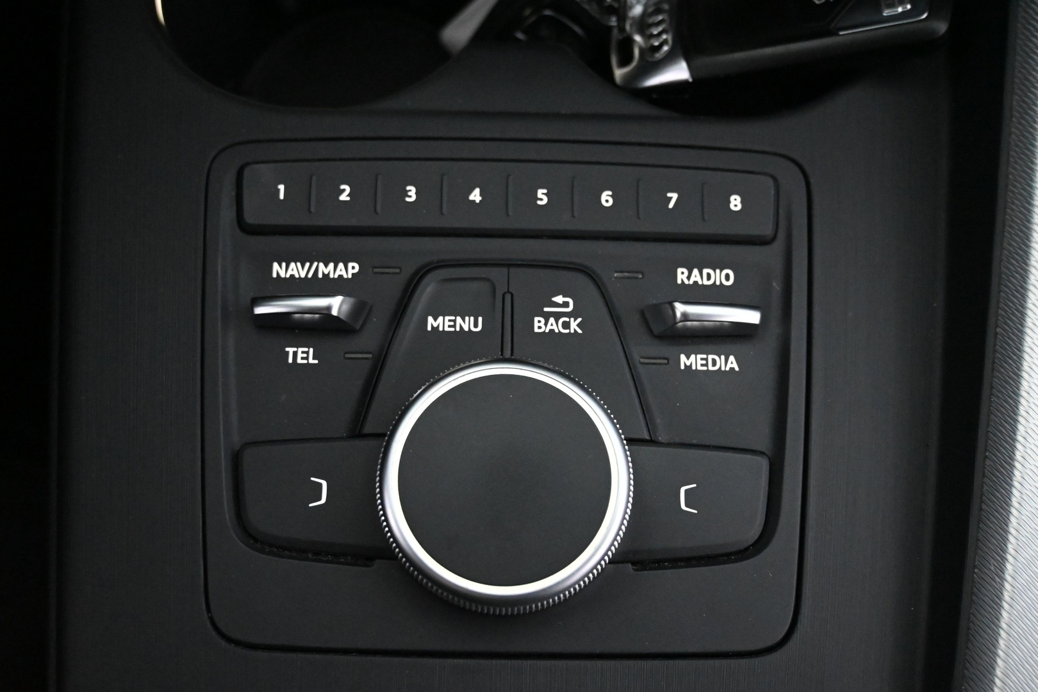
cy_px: 346
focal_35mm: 38
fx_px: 1081
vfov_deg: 35.5
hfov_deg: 51.3
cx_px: 519
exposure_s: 1/40
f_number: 4.2
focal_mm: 25
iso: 8000
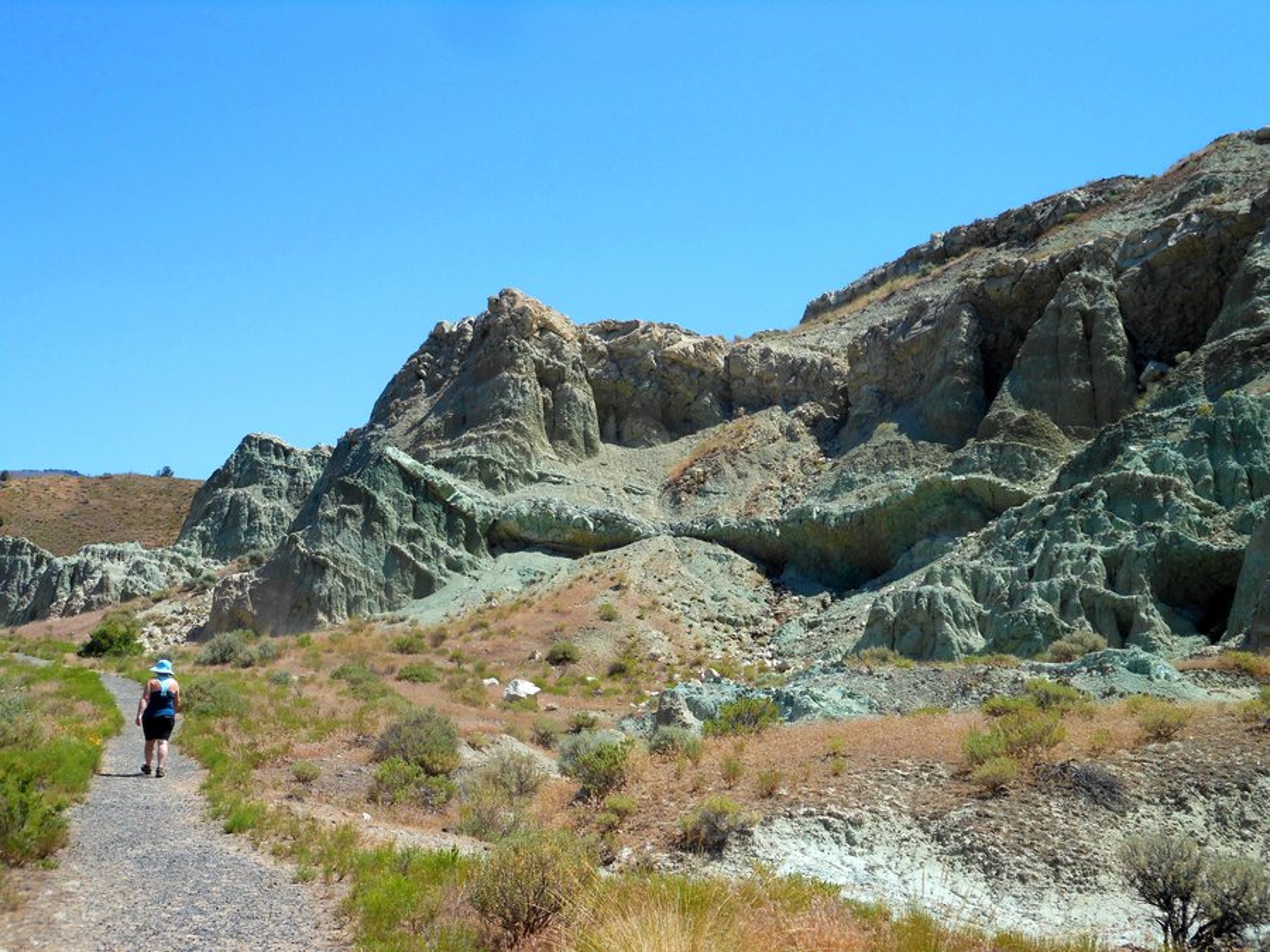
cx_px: 635
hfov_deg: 43.9
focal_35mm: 43
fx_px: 1578
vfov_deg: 33.6
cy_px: 476
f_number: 3.8
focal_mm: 7.7
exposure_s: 1/640
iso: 80
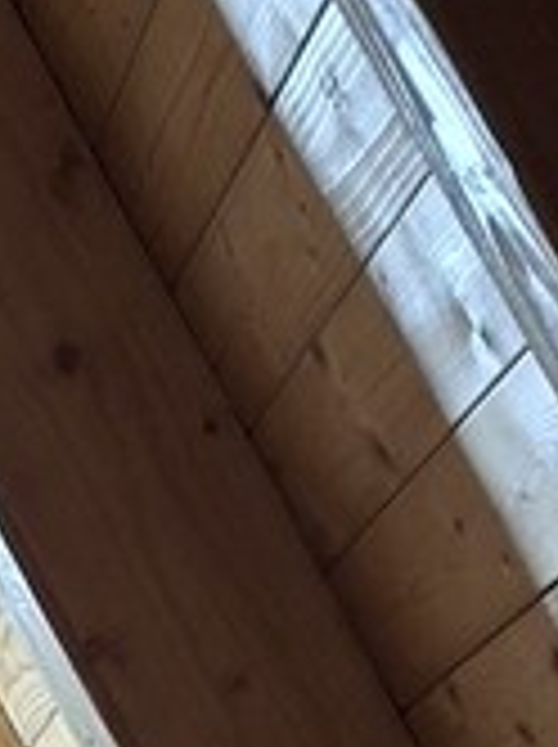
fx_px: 3060
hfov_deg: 9.4
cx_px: -738
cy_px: 1665
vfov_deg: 11.9
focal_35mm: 142
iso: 320
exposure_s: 1/50
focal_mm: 5.54
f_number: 1.8
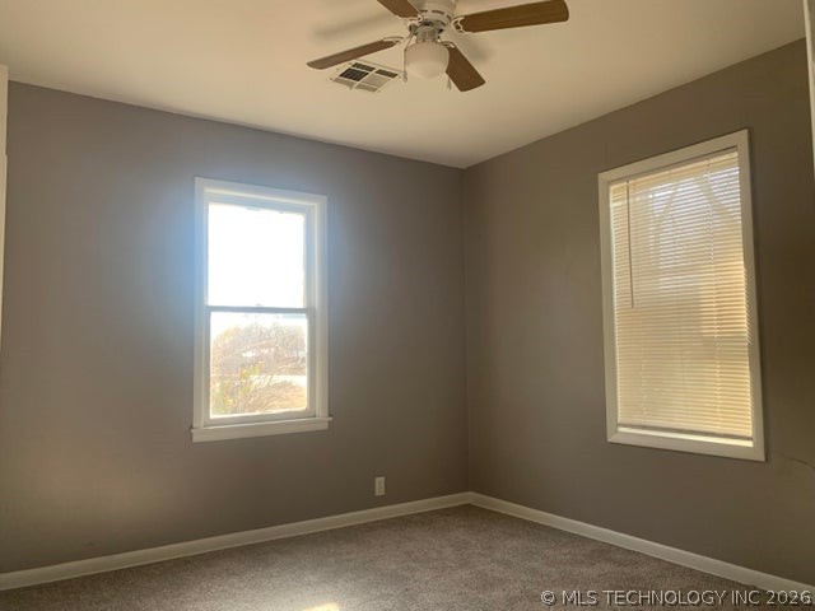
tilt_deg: +3.7
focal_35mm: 26
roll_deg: +0.7
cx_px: 408
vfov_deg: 53.1
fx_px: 612
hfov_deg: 67.3
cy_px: 306
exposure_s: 1/121
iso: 40
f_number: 1.8
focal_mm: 4.25
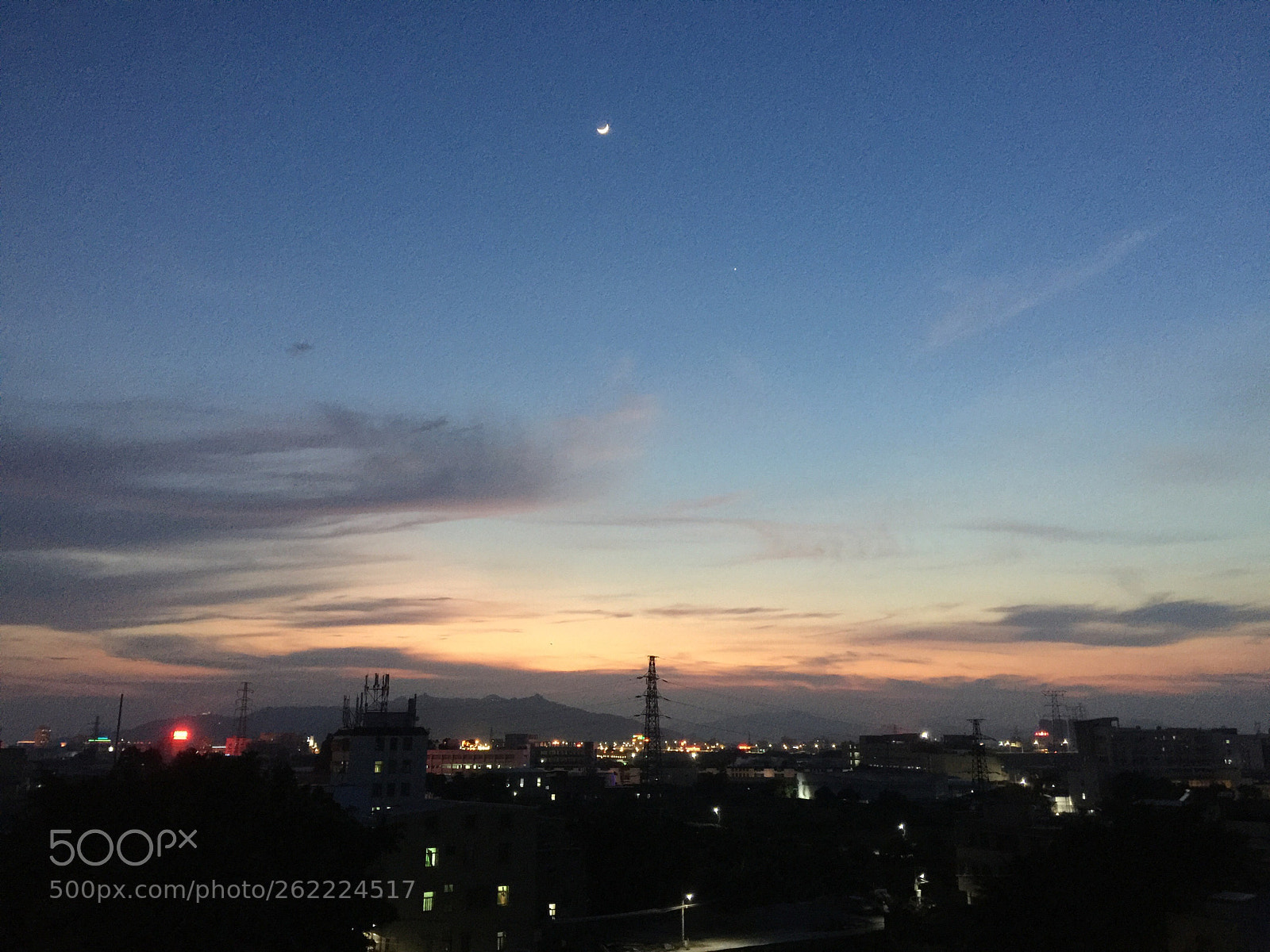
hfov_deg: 61.7
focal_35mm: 29
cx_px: 635
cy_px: 476
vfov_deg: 48.2
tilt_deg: +12.5
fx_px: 1064
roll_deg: -2.3
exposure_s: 1/4
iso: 125
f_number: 2.2
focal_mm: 4.15
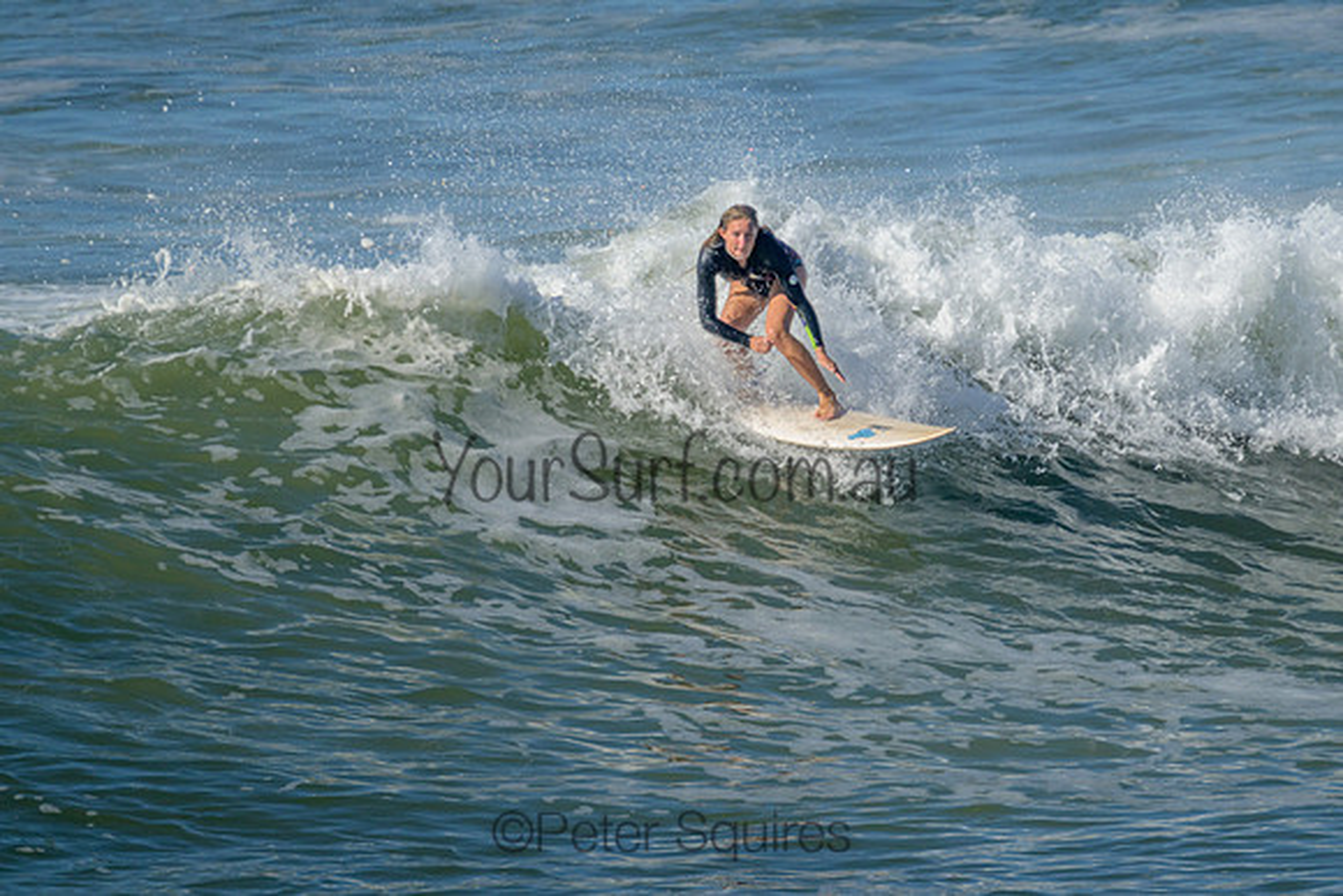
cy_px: 451
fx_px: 38453
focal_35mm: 1031
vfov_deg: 1.3
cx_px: 797
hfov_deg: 2.0
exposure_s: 1/2000
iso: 560
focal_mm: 800
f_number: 11
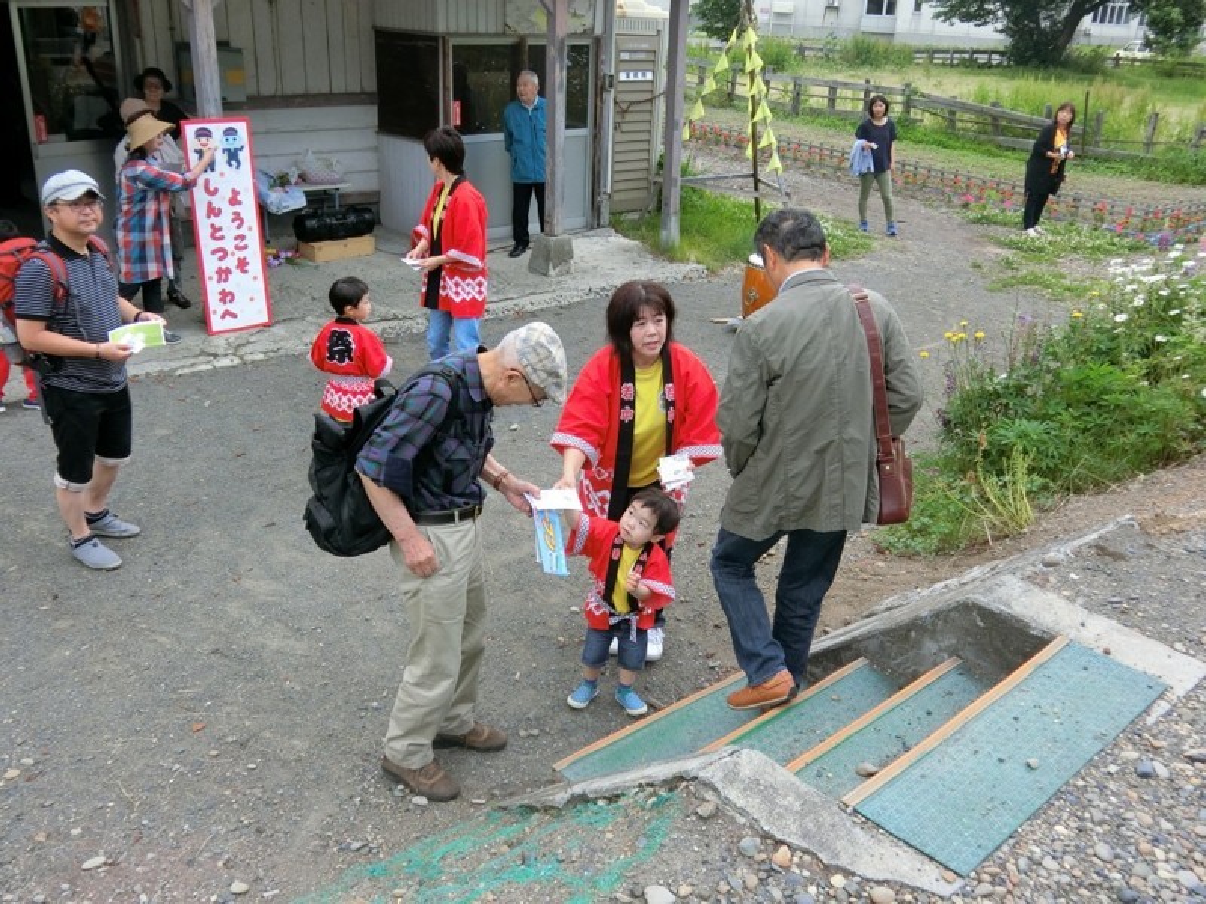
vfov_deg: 40.7
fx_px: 1219
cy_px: 452
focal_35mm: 35
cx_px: 603
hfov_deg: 52.6
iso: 250
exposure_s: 1/1000
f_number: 3.2
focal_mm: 7.2
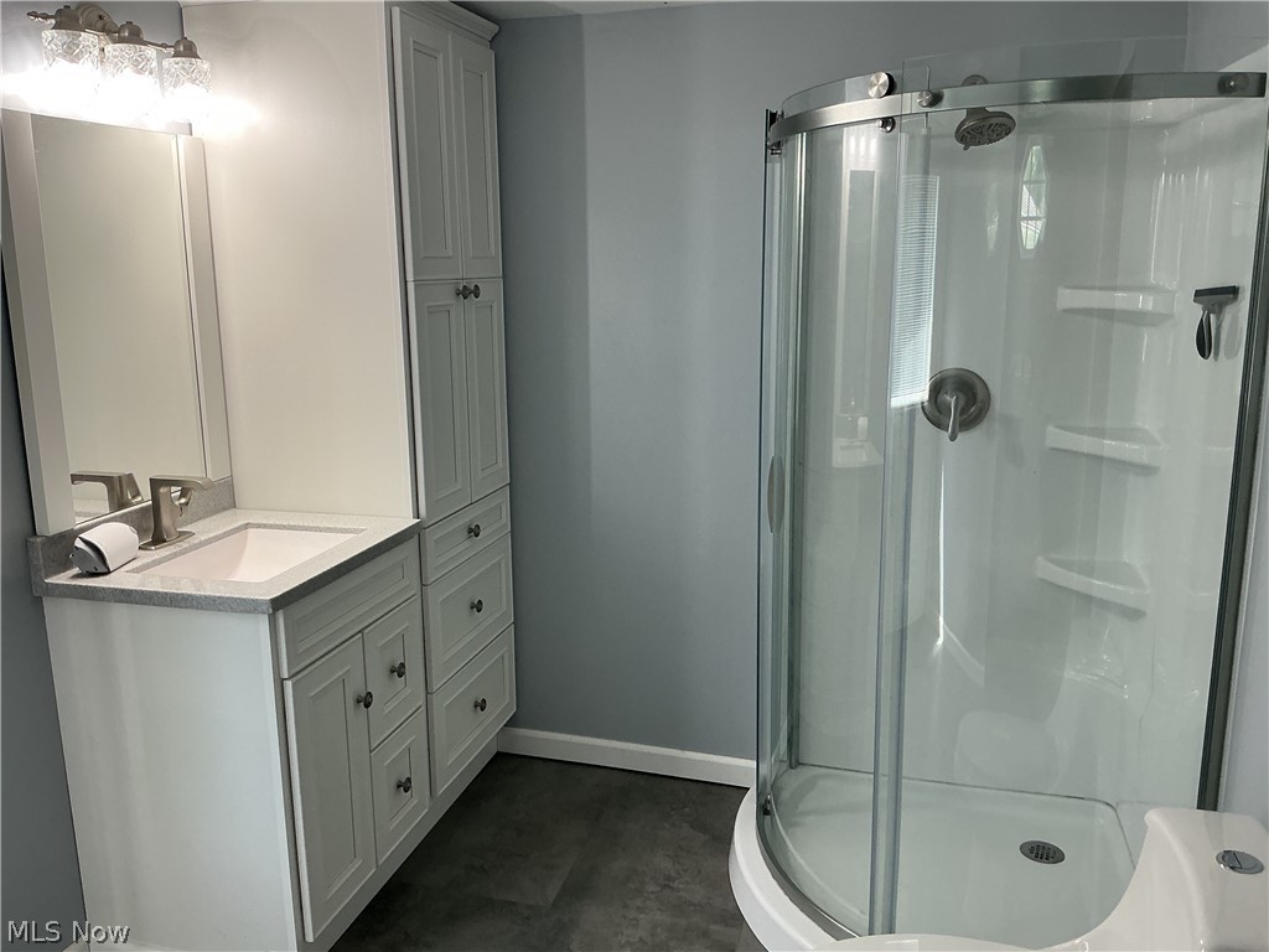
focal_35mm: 29
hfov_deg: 61.7
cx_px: 634
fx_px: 1063
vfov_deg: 48.2
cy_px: 476
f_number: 1.8
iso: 40
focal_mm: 3
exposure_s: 1/60
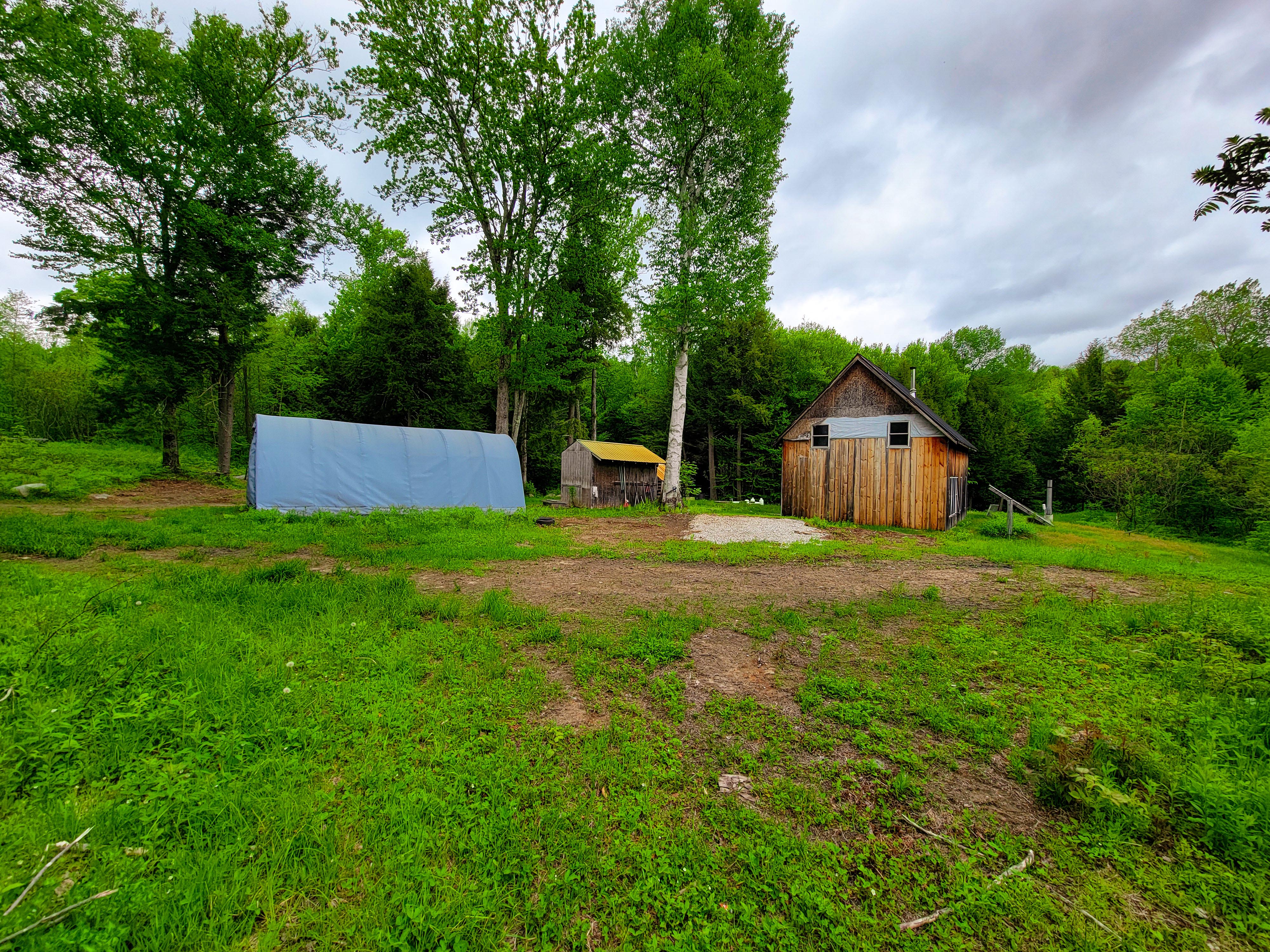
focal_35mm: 13
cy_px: 476
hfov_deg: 106.2
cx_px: 635
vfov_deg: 89.9
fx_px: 477
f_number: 2.2
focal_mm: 2.2
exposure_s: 1/750
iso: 50
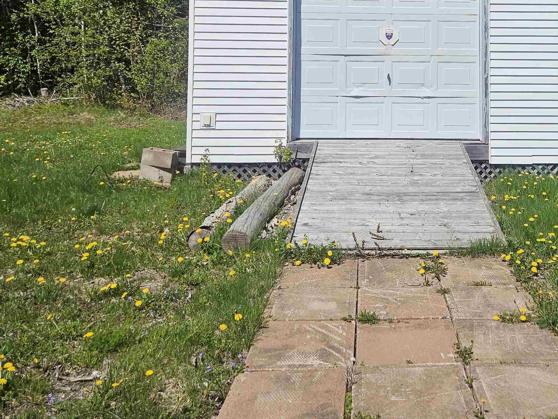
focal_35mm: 42
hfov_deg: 43.6
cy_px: 45
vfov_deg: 32.7
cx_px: 407
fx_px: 677
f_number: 1.8
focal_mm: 5.4
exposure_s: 1/3988
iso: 25
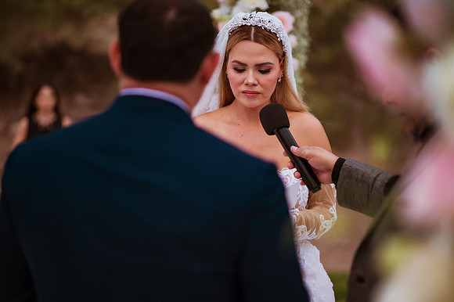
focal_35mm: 85
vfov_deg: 16.0
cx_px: 227
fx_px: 1074
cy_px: 151
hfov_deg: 23.9
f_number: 1.8
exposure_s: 1/1250
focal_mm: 85
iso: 800
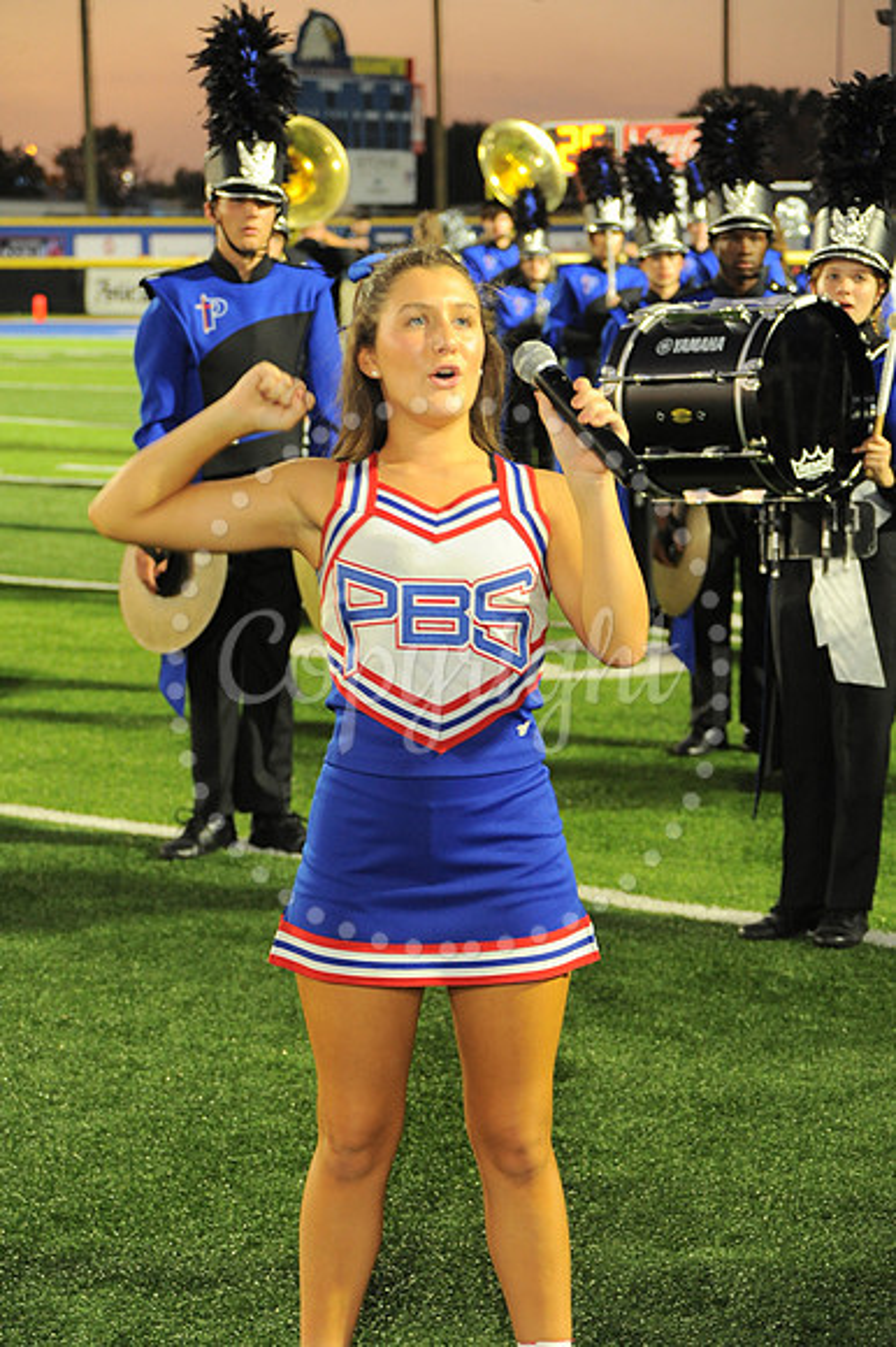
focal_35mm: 98
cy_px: 674
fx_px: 3663
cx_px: 448
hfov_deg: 13.9
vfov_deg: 20.8
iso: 2000
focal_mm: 98
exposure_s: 1/80
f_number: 6.3
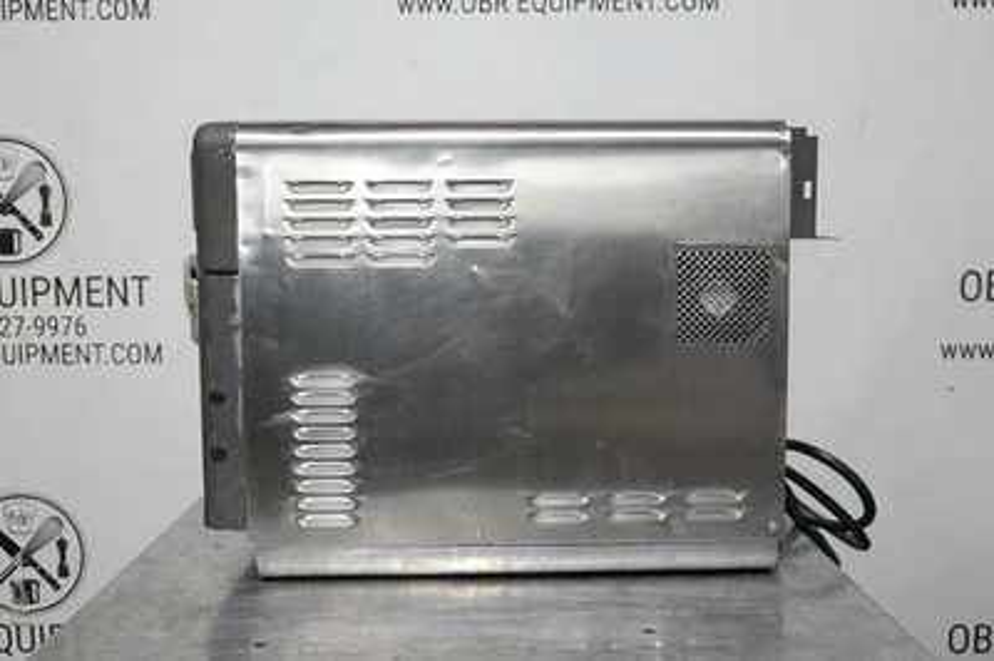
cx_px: 497
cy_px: 330
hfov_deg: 47.4
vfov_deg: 32.6
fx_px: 1131
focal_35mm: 41
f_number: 4
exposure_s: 1/50
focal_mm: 15.28
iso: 800
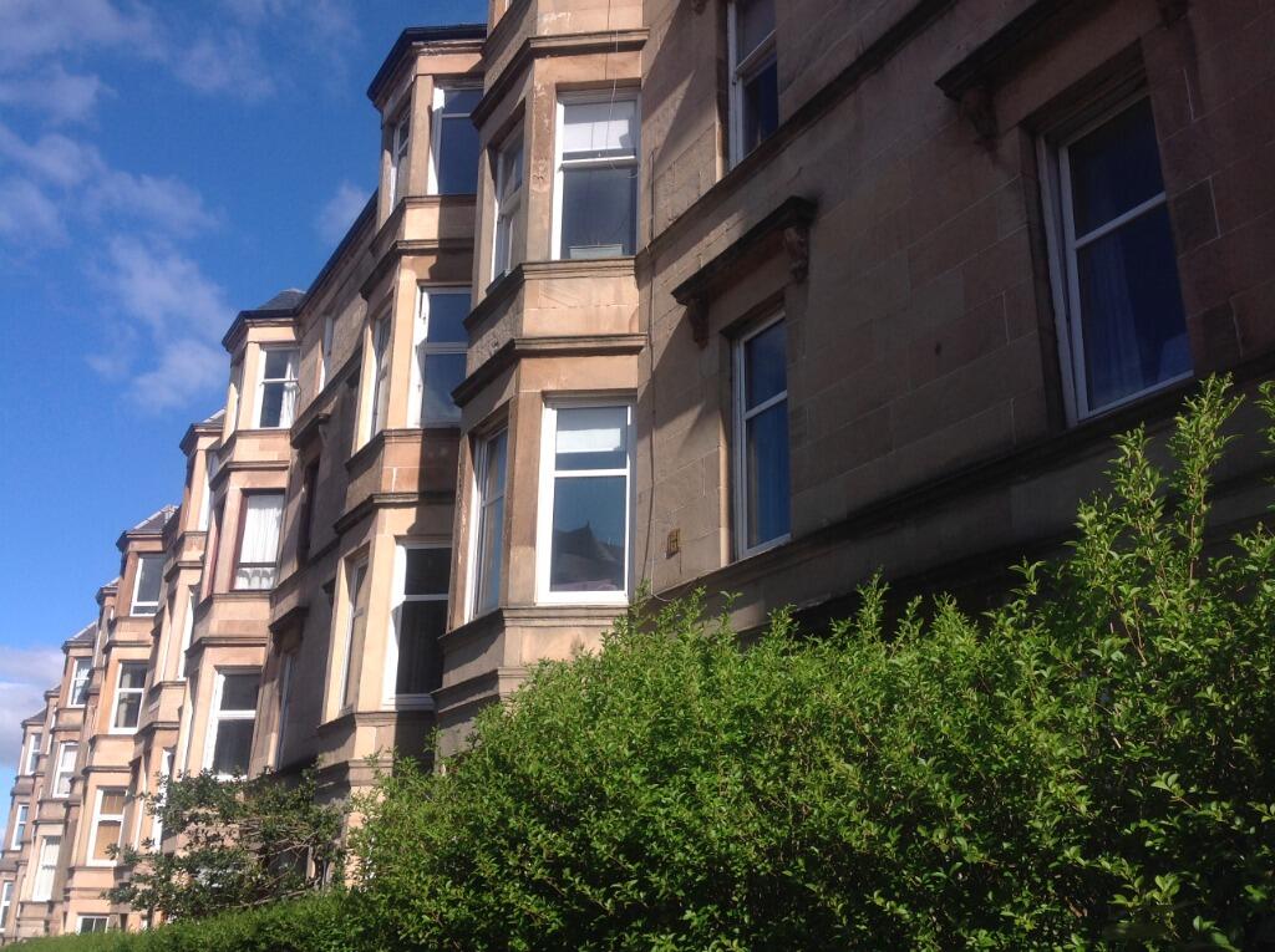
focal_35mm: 35
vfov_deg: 40.6
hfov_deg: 52.7
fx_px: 1287
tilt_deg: +21.2
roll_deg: -1.8
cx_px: 638
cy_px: 476
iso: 50
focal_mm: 4.28
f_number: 2.4
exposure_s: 1/1592
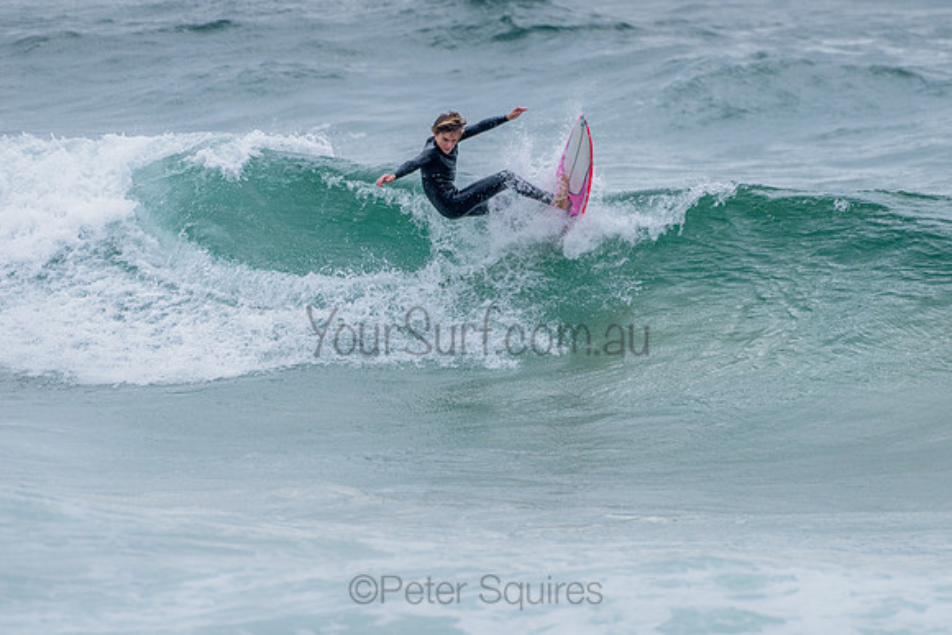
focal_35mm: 613
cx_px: 563
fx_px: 16214
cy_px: 269
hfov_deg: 3.4
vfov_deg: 2.2
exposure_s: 1/2000
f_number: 5.6
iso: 640
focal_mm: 500
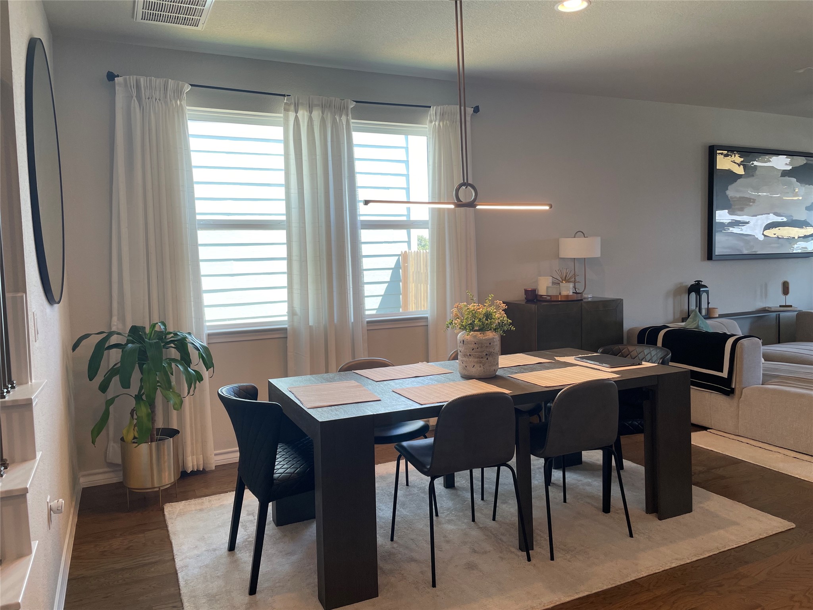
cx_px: 406
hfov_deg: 67.3
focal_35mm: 26
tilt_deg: -4.2
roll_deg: +1.7
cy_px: 305
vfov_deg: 53.1
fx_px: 611
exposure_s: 1/62
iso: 40
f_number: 1.6
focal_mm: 4.2
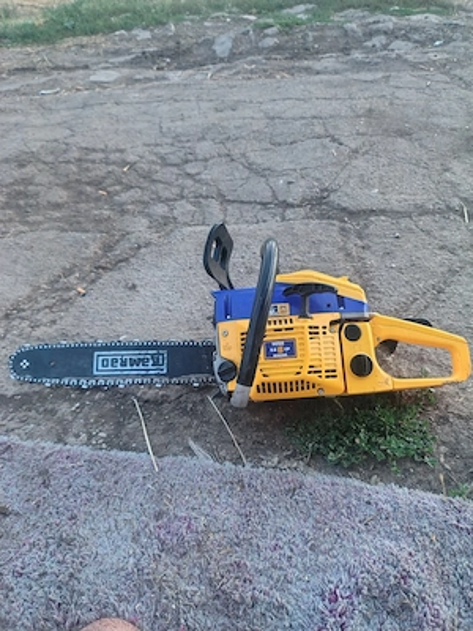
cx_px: 236
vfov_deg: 69.4
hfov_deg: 54.9
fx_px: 455
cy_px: 316
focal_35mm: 25
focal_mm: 4.71
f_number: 1.7
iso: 1820
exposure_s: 1/50.3
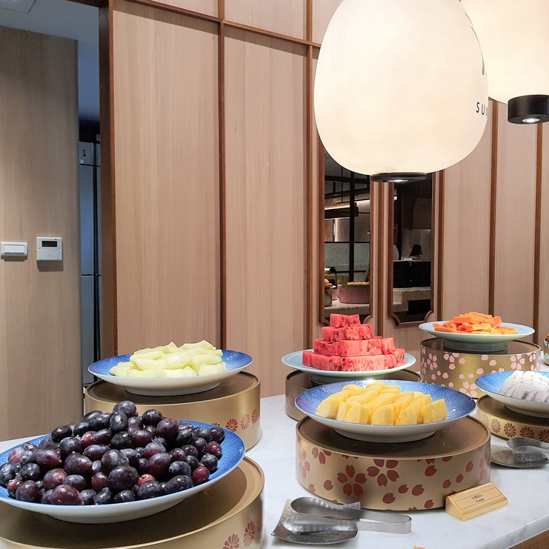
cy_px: 272
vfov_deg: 52.5
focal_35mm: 31
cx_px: 347
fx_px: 556
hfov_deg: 51.9
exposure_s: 1/120
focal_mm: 4.32
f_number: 1.7
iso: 160
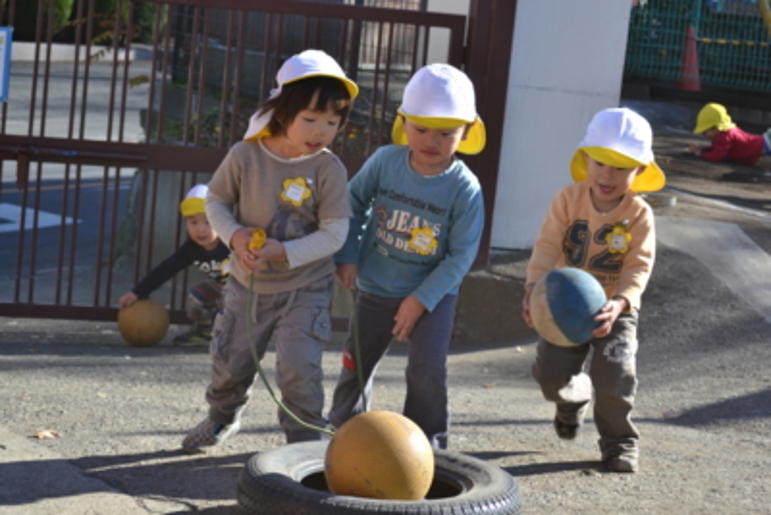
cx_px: 386
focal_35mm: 82
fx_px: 1767
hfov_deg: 24.6
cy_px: 258
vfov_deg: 16.6
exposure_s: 1/160
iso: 100
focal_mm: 55
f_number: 6.3
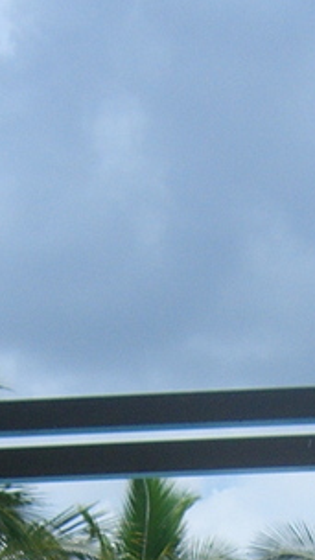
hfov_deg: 8.3
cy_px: 844
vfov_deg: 13.7
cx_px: 201
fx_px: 2183
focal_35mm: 147
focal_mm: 6.2
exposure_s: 1/800
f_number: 4.3
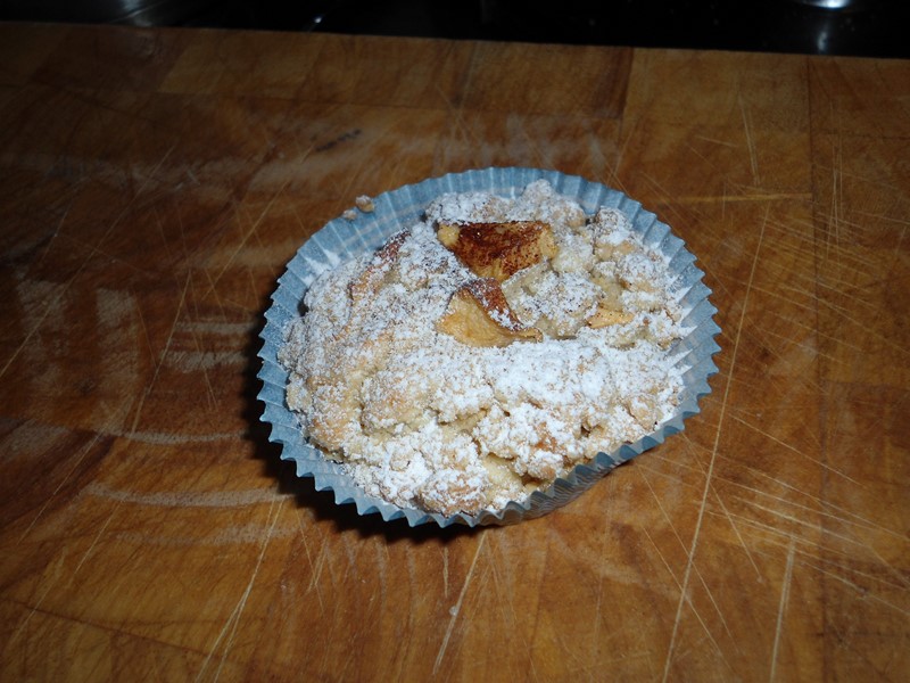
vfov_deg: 45.4
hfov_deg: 58.4
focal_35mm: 31
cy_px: 342
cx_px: 455
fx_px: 815
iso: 80
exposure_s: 1/40
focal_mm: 5.6
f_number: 8.5
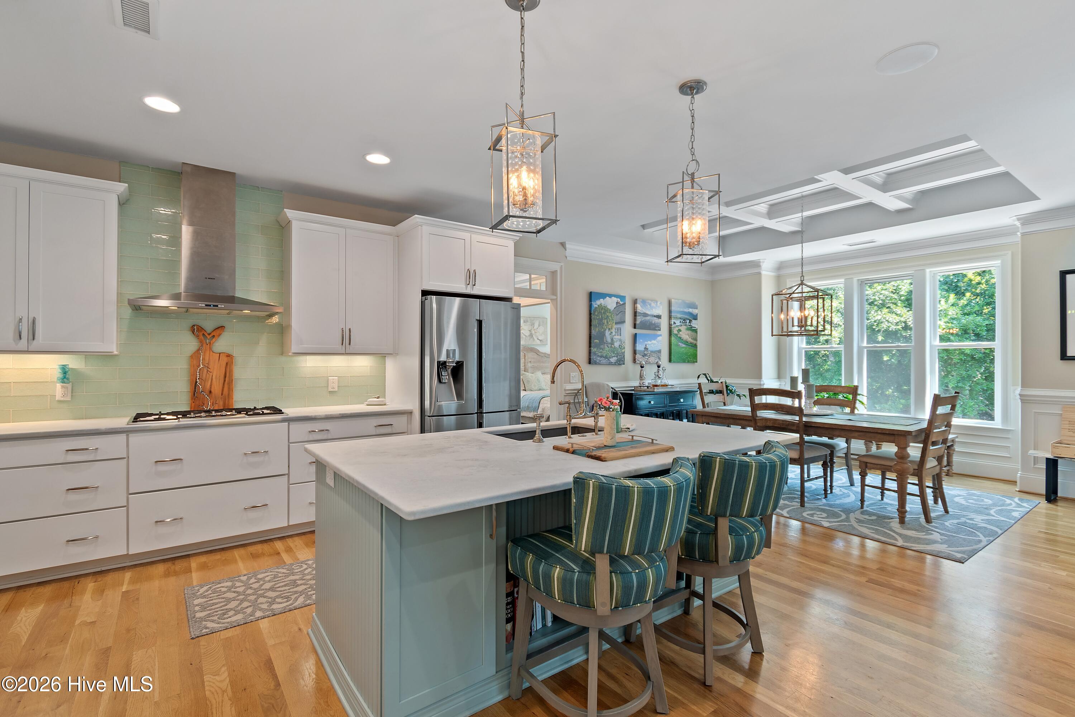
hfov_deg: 96.7
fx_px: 478
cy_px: 358
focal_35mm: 16
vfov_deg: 73.7
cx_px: 538
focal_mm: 11
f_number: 4.8
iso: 100
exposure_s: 1/2.5
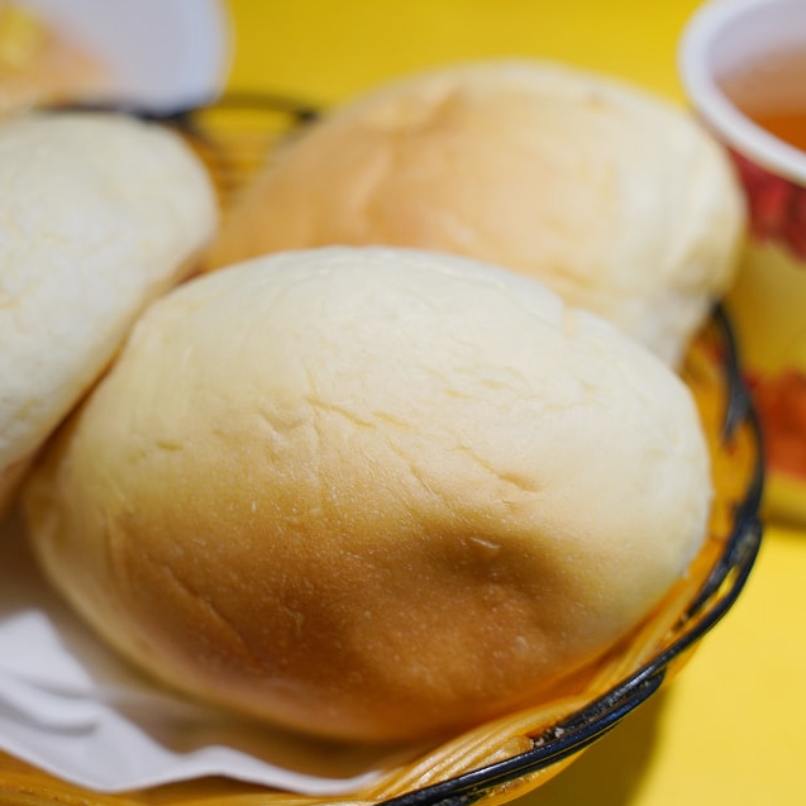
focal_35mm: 56
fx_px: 1475
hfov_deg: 30.3
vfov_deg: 30.6
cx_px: 271
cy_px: 428
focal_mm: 35
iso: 400
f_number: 4
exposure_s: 1/60
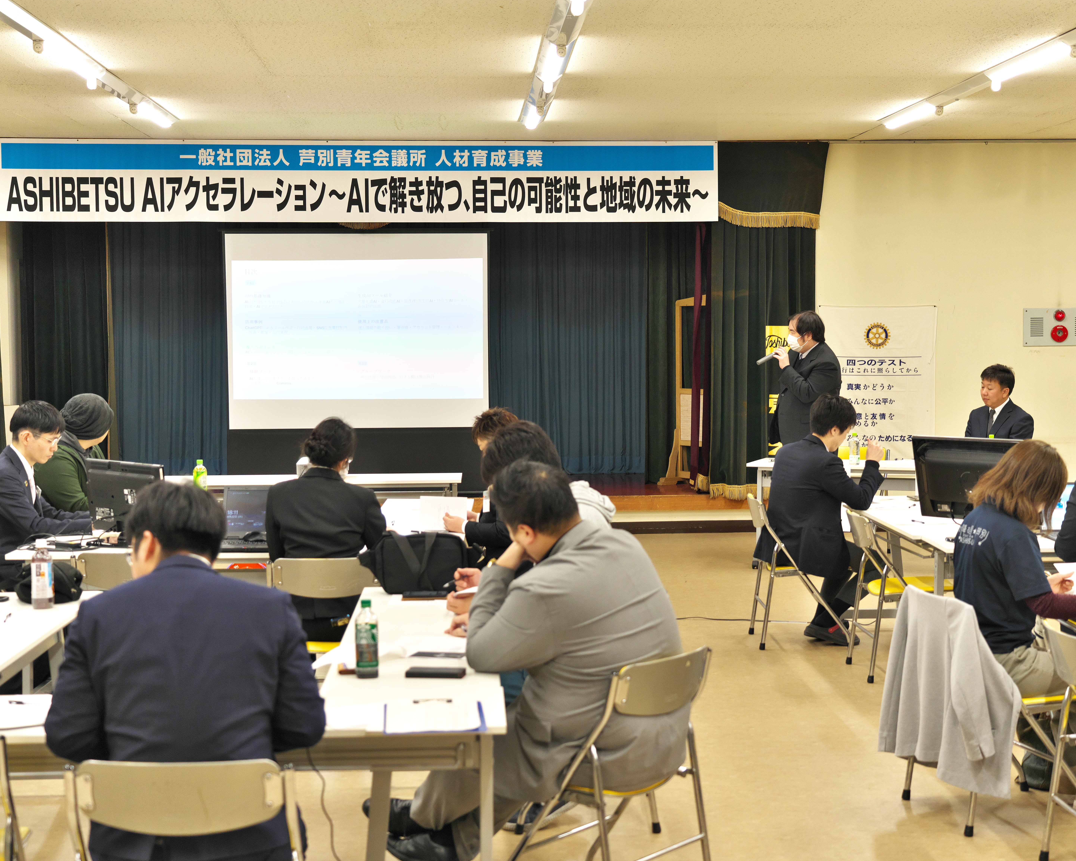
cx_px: 563
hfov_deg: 34.1
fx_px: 1751
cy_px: 436
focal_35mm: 55
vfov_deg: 27.6
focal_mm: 48
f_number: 4
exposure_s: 1/100
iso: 500
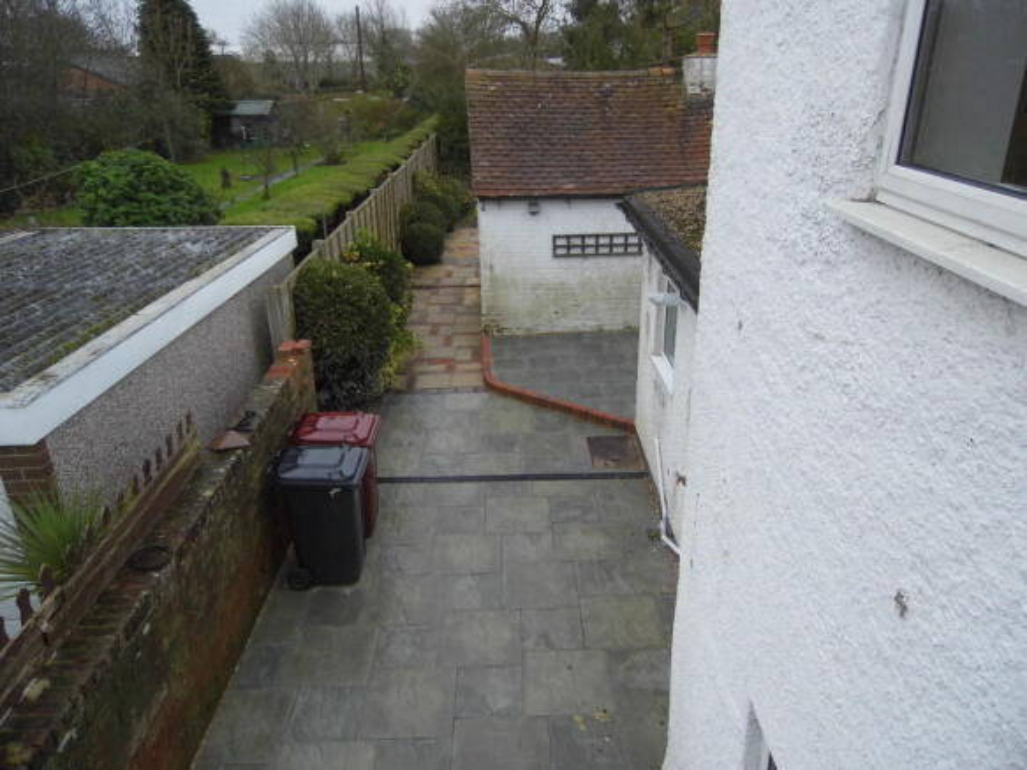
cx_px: 514
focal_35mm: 25
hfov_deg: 69.4
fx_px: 742
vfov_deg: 54.9
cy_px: 385
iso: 100
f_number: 3
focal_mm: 4.5
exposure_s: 1/80
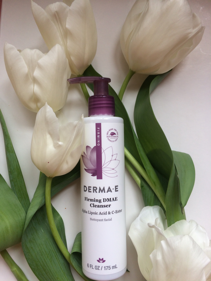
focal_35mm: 29
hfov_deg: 48.2
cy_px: 140
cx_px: 106
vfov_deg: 61.7
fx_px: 236
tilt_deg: -86.6
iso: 50
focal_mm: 4.15
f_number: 2.2
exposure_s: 1/50
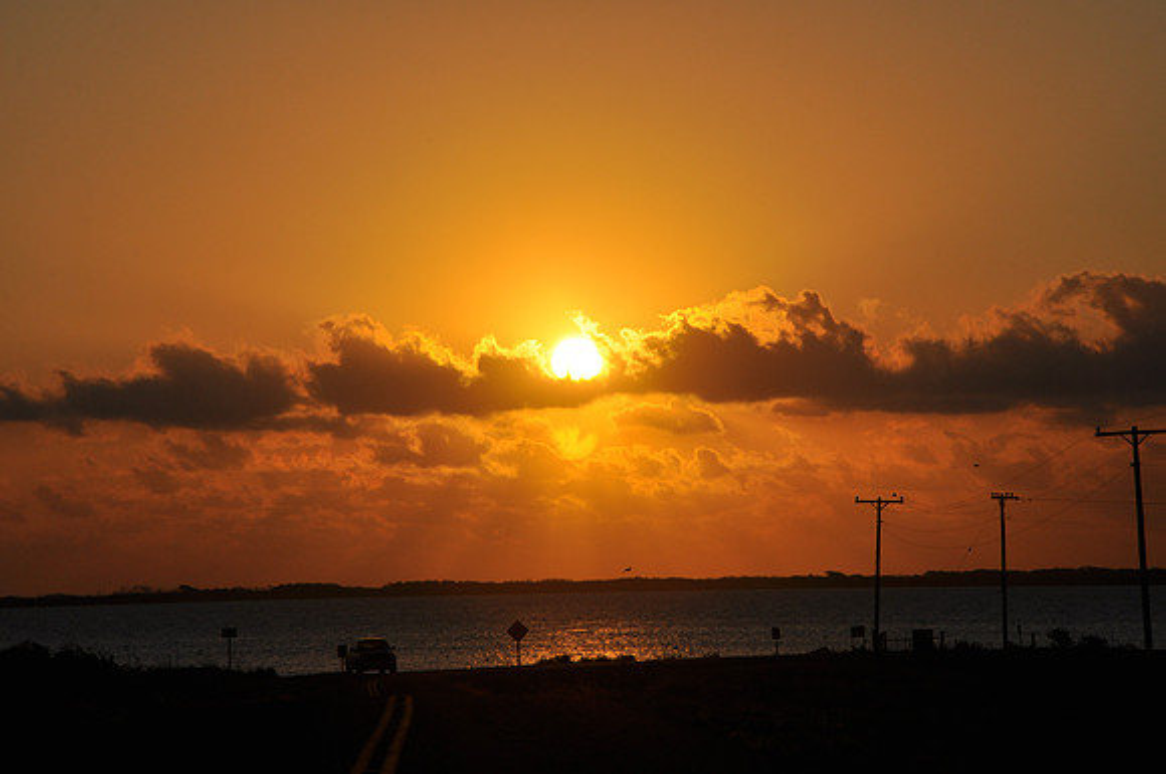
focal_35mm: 158
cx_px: 583
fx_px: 5094
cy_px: 387
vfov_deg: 8.7
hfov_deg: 13.1
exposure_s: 1/800
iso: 200
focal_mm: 105
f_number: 14
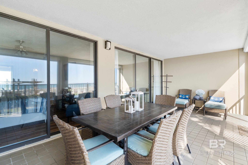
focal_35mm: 17
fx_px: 120
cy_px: 82
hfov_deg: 92.0
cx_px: 124
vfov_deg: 69.2
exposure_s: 1/25
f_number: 8
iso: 400
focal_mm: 11.6
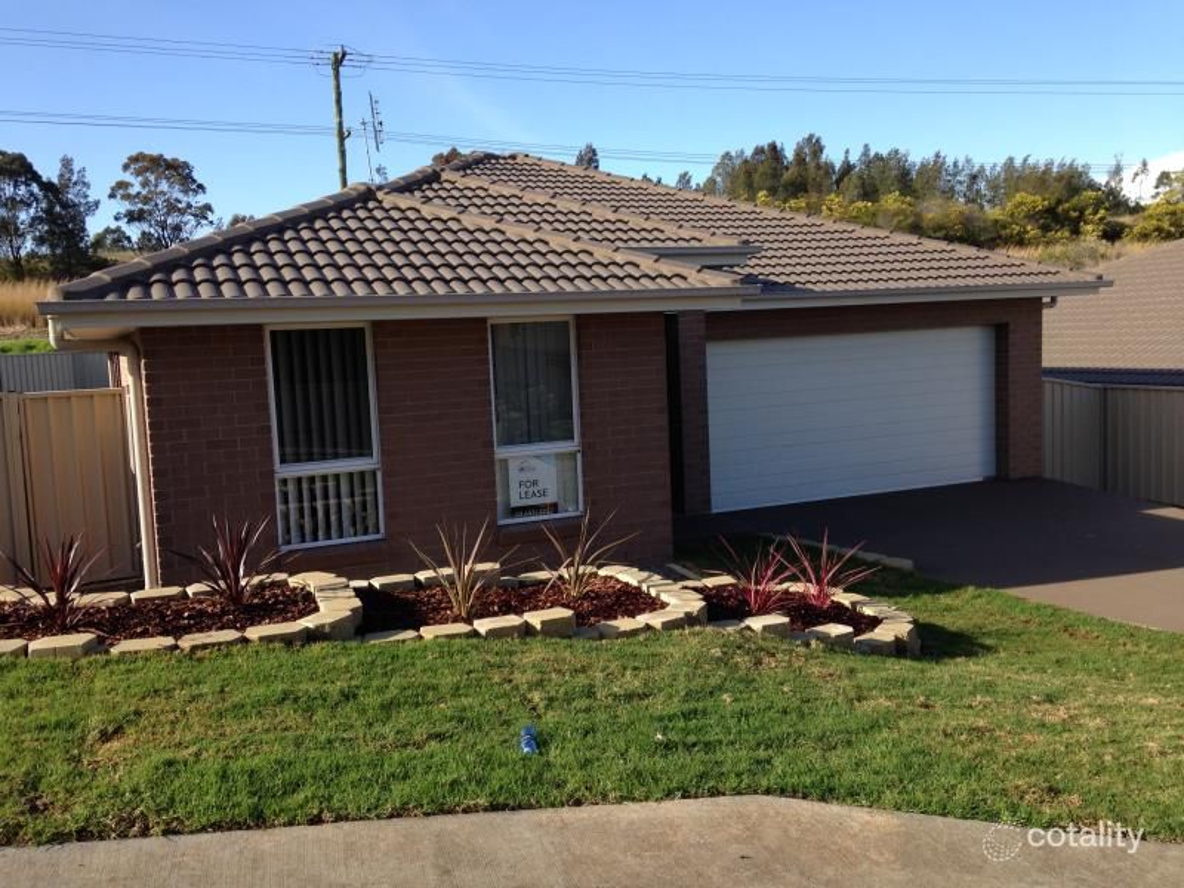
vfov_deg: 42.9
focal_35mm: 33
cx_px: 592
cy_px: 444
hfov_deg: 55.4
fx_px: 1129
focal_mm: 4.12
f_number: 2.4
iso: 50
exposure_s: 1/786
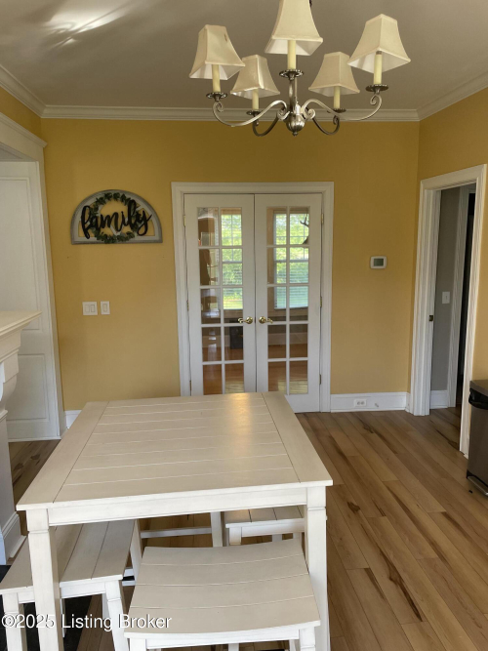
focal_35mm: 26
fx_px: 489
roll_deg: +0.8
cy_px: 326
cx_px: 244
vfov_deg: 67.3
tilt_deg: -9.6
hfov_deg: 53.0
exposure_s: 1/121
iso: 100
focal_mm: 4.2
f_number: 1.6
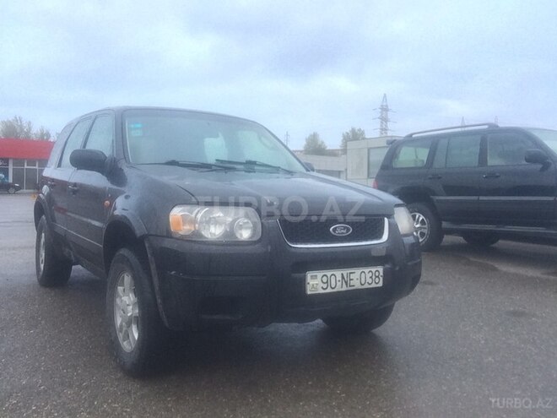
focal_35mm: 31
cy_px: 209
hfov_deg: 58.4
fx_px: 499
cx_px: 278
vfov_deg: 45.4
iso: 64
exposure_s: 1/33
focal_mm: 2.15
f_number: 2.4
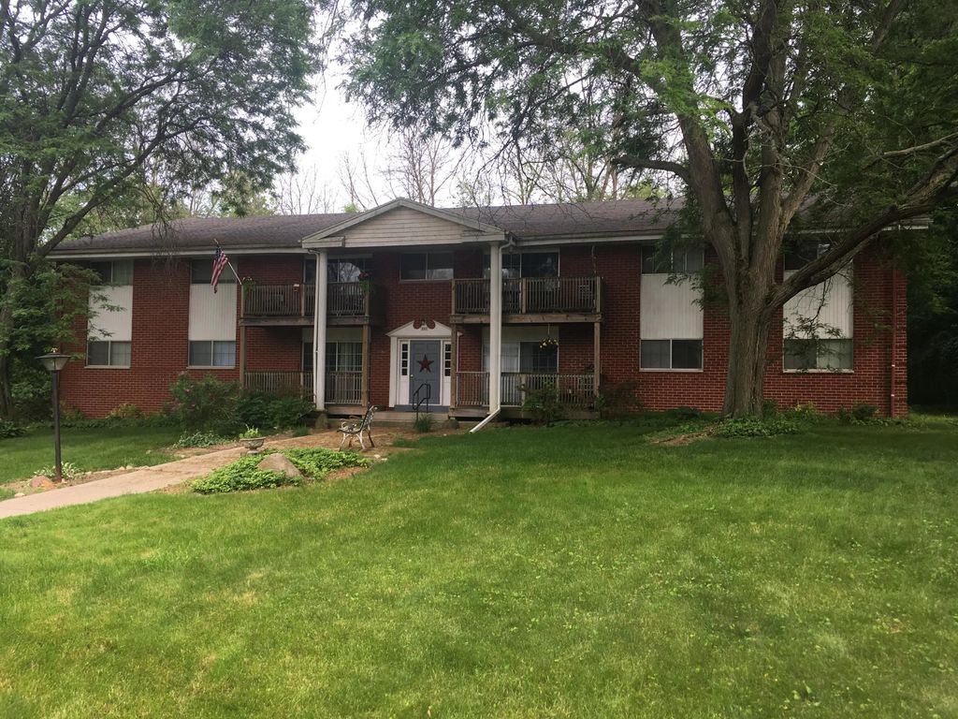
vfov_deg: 48.2
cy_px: 360
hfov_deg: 61.7
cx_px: 479
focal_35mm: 29
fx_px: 803
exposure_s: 1/225
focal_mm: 4.15
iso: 25
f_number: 2.2
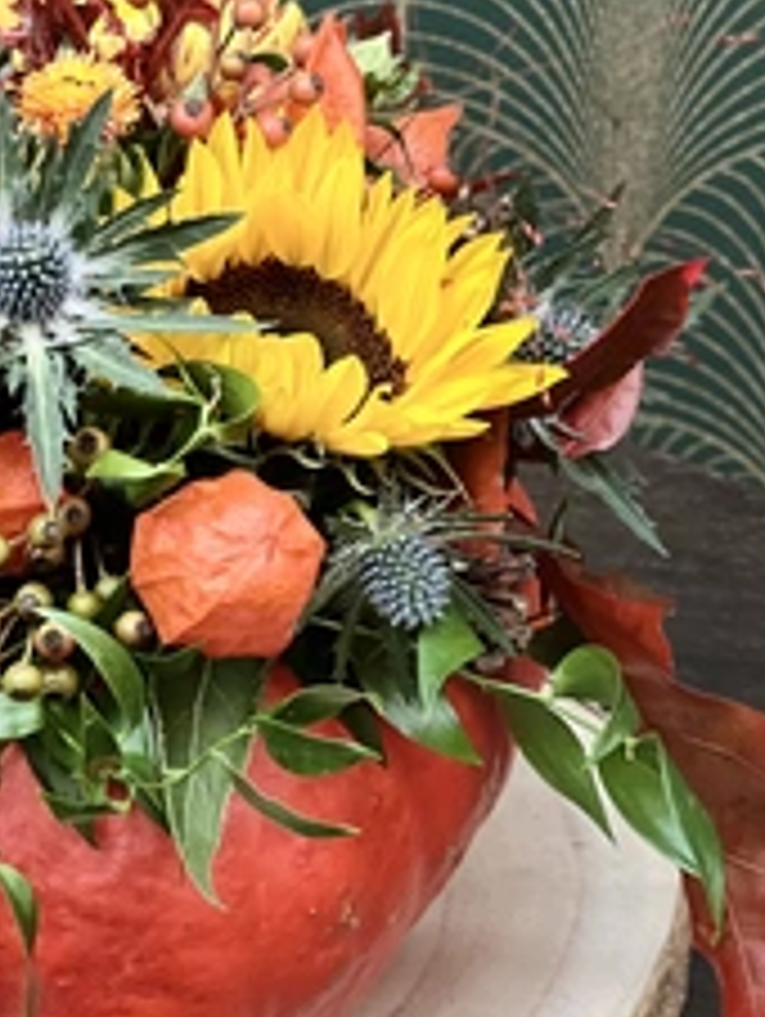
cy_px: 410
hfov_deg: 9.7
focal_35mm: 153
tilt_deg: -39.8
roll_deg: +2.2
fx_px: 4500
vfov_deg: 12.9
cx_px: 45
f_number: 2.8
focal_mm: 9
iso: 320
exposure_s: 1/33
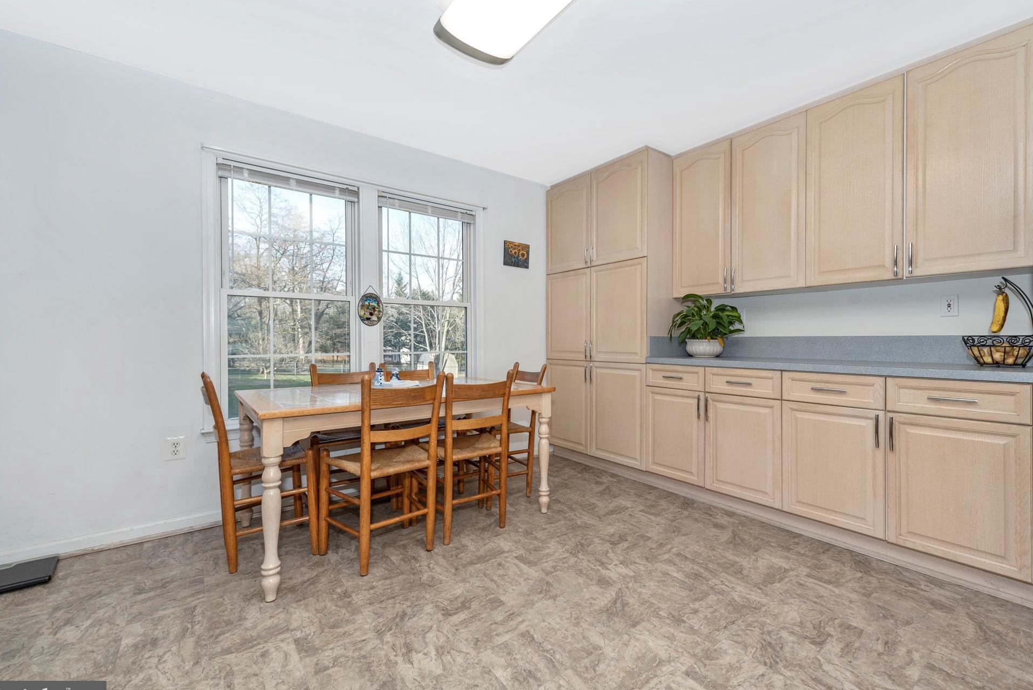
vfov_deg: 77.4
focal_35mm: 15
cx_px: 540
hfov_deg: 100.3
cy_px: 351
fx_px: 431
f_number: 8
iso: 320
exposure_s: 1/100
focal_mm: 14
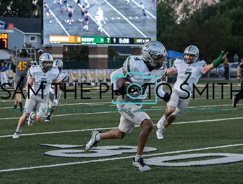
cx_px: 126
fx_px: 918
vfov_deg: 11.4
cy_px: 109
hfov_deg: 15.1
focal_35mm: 130
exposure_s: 1/1000
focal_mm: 100
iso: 5000
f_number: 5.6
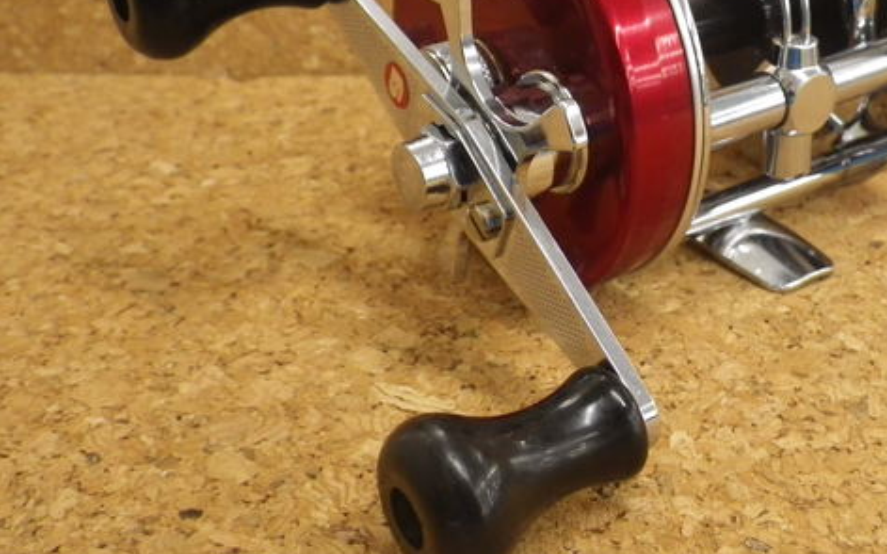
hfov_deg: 40.5
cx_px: 601
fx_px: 1184
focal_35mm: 49
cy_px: 200
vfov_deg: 26.2
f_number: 3.8
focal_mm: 6.1
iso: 400
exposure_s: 1/50
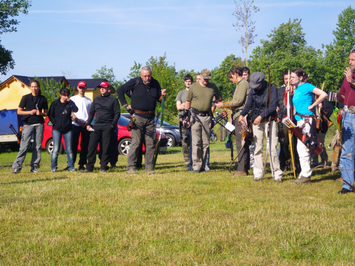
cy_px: 133
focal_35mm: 62
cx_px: 178
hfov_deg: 31.2
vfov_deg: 23.7
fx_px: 636
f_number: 5.5
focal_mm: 11.1
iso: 64
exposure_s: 1/200
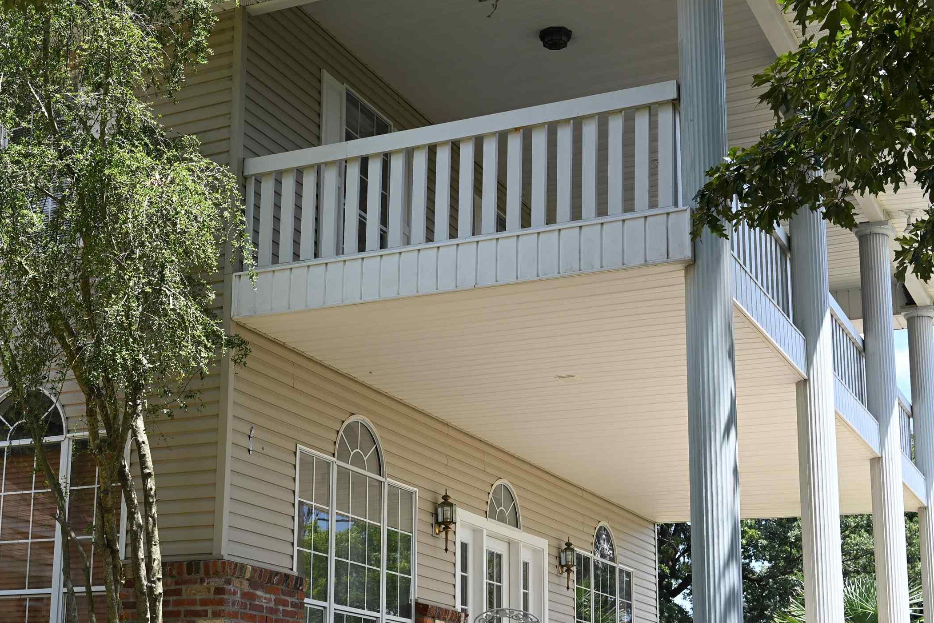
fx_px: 1479
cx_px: 351
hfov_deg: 34.9
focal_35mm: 57
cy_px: 453
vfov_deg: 23.6
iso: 160
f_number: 5.6
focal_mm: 39
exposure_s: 1/250
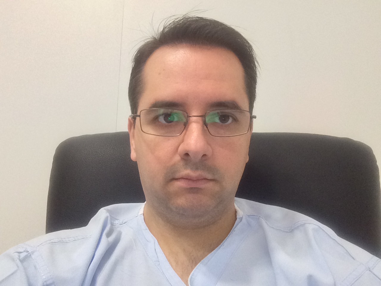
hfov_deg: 55.4
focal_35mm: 33
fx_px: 363
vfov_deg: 42.9
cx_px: 190
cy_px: 143
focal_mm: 2.15
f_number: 2.4
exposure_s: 1/30
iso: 400
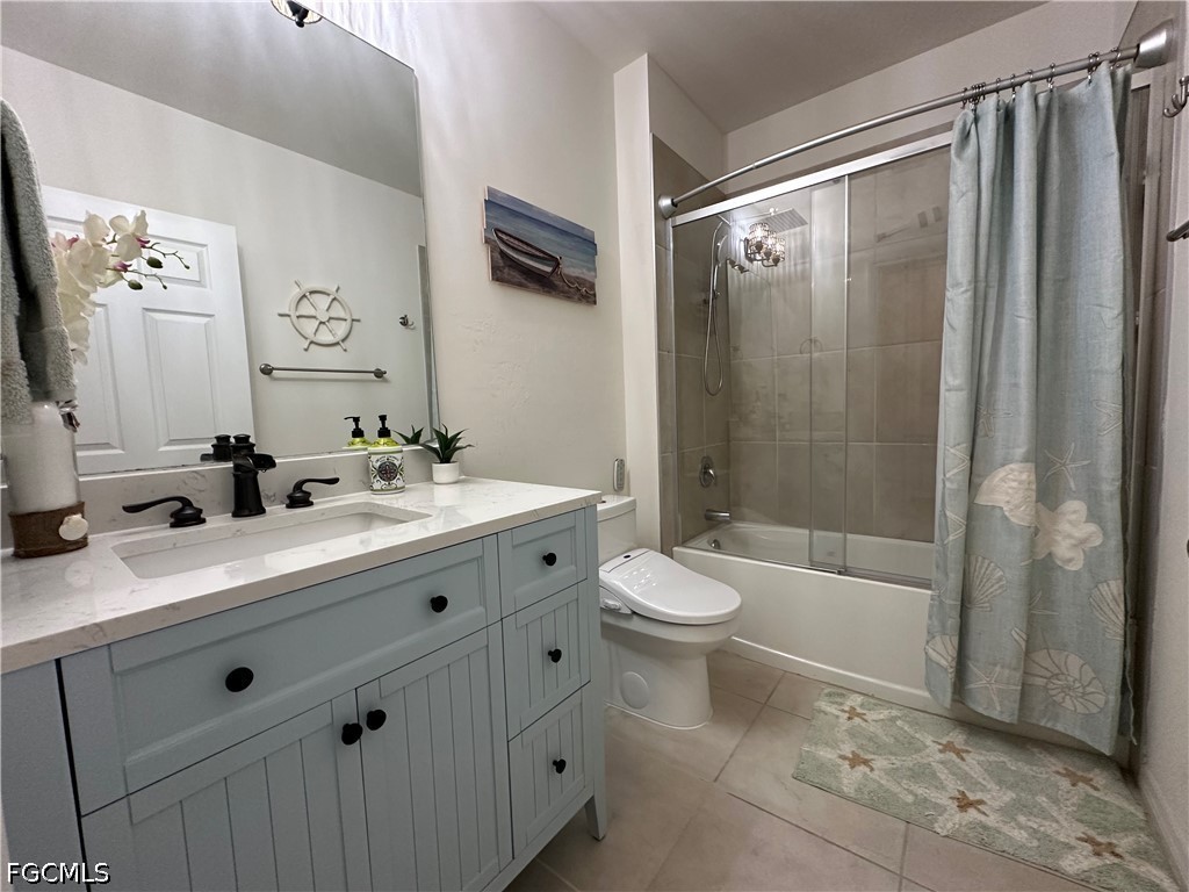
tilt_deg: -4.7
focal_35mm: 14
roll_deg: +1.7
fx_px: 481
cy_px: 446
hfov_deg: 102.1
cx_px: 594
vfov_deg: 85.7
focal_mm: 2.22
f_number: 2.2
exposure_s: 1/60
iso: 320
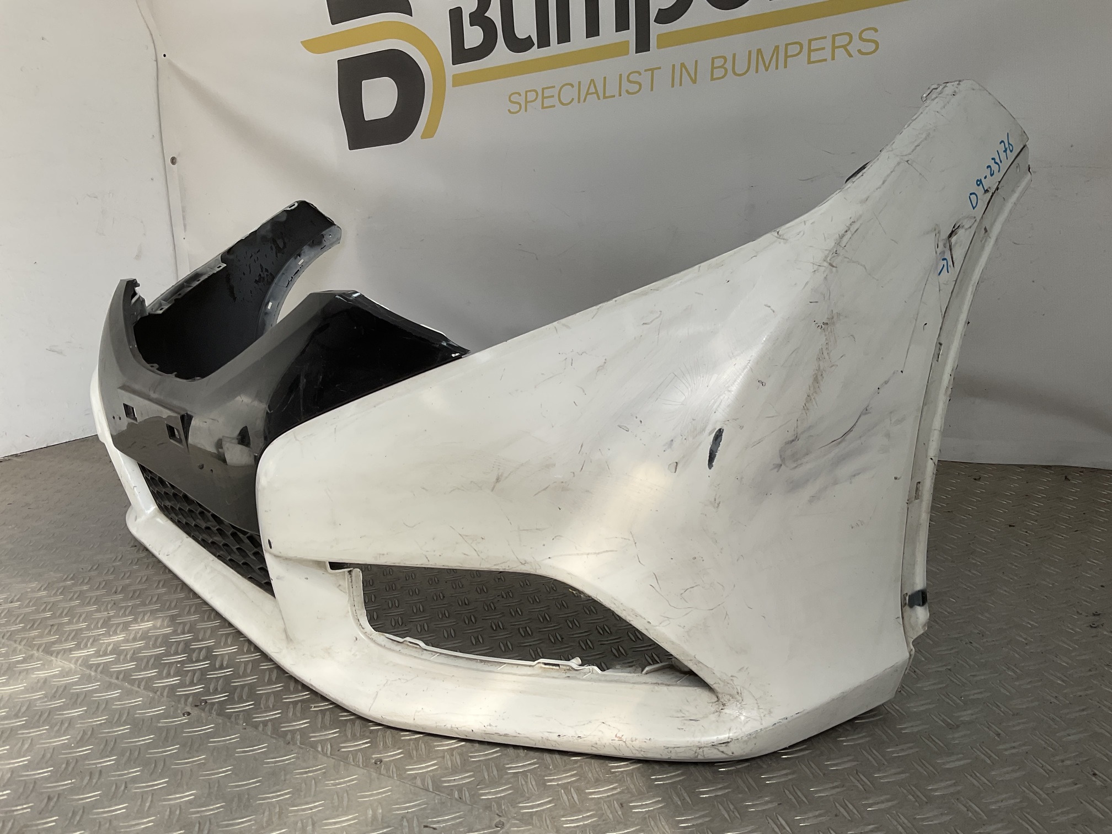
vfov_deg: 48.2
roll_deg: +3.6
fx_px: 932
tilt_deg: -13.9
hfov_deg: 61.7
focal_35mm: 29
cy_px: 417
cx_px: 556
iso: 16
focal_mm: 3
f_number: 1.8
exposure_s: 1/816
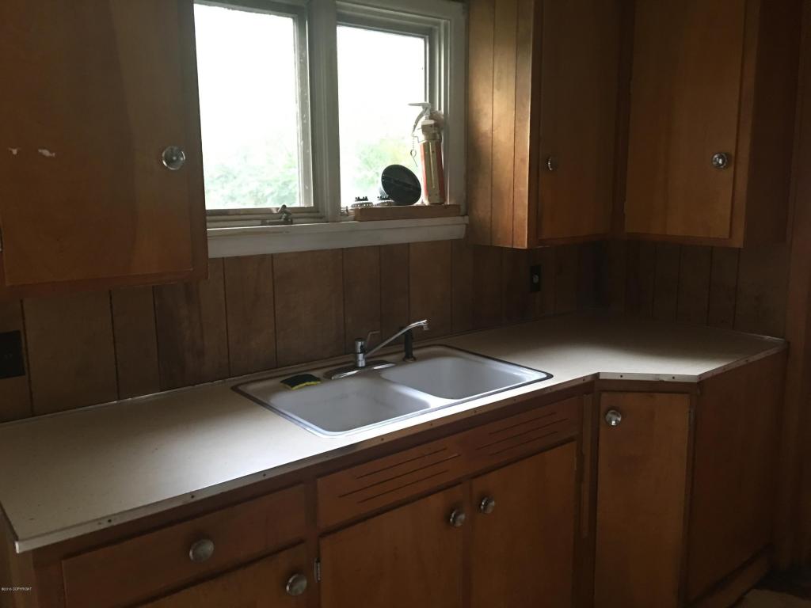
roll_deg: +0.3
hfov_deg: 61.7
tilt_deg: -9.5
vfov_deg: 48.2
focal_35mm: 29
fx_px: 679
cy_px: 304
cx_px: 406
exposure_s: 1/15
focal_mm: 4.15
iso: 100
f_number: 2.2
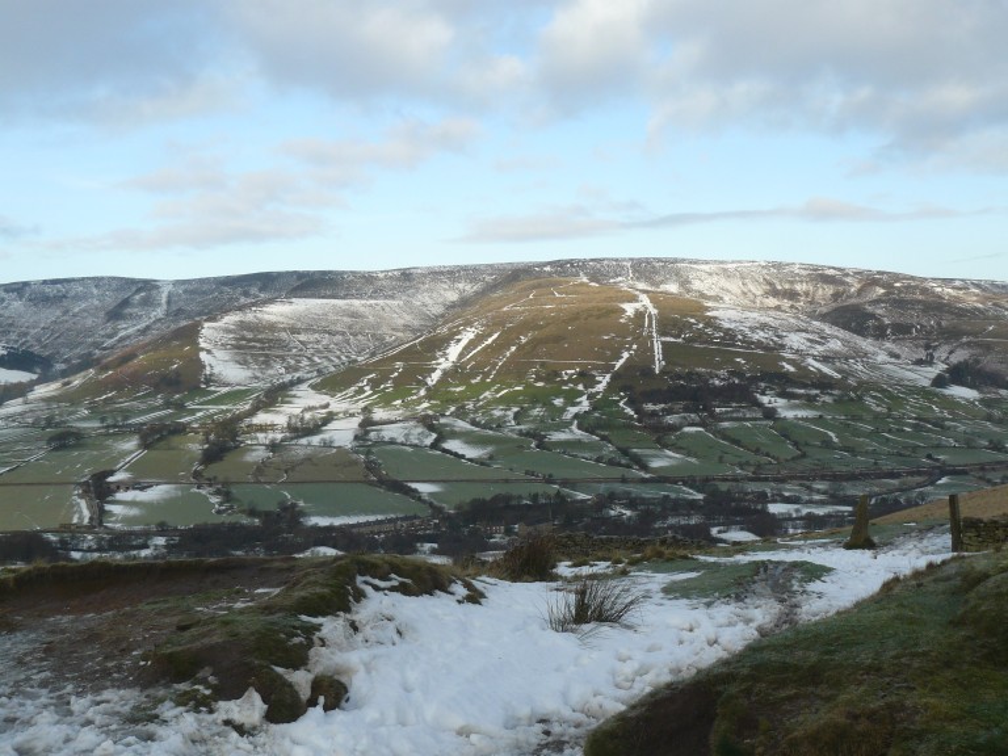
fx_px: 1048
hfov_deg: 51.4
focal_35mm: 36
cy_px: 378
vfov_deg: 39.7
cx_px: 504
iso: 100
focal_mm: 6
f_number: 5.6
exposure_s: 1/200
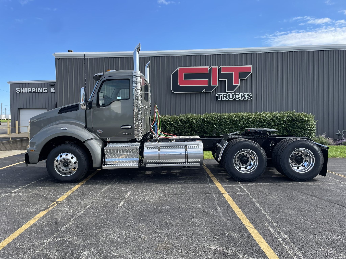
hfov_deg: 67.3
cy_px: 130
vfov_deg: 53.1
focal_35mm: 26
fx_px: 260
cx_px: 173
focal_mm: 4.2
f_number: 1.6
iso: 32
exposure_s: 1/1473
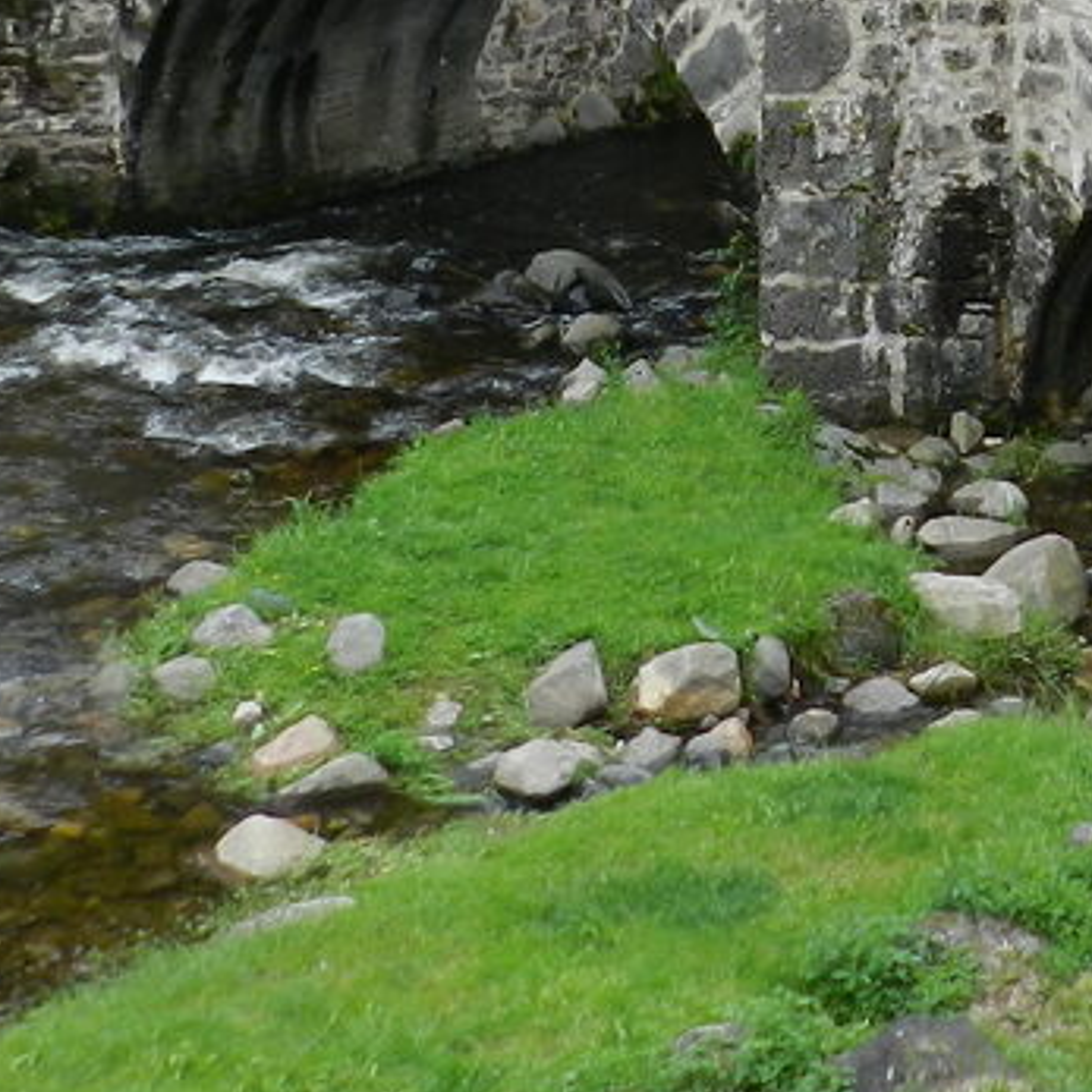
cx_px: 994
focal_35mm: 82
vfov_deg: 19.4
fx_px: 2927
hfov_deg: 20.7
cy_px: -340
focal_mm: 4
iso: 160
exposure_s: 1/640
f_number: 3.4
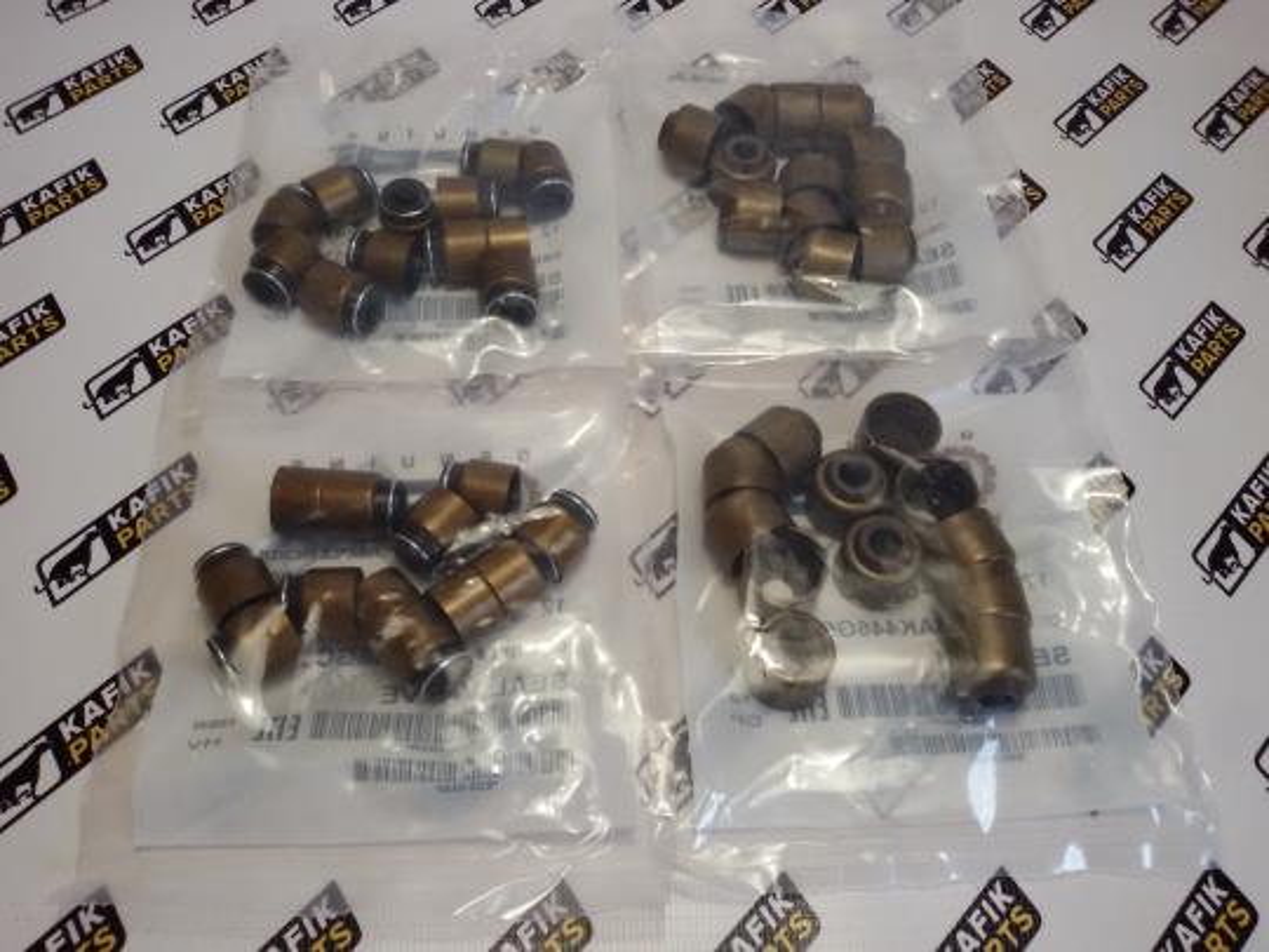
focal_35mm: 31
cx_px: 634
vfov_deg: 45.4
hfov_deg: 58.4
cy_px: 476
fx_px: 1136
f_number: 2.4
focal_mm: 2.93
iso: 64
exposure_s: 1/100
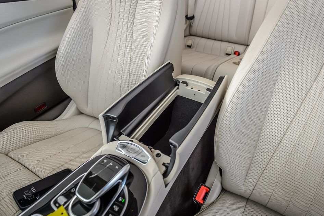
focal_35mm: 26
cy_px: 105
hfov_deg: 69.3
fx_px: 234
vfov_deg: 49.5
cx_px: 175
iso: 400
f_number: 4
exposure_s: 1/500
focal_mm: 24
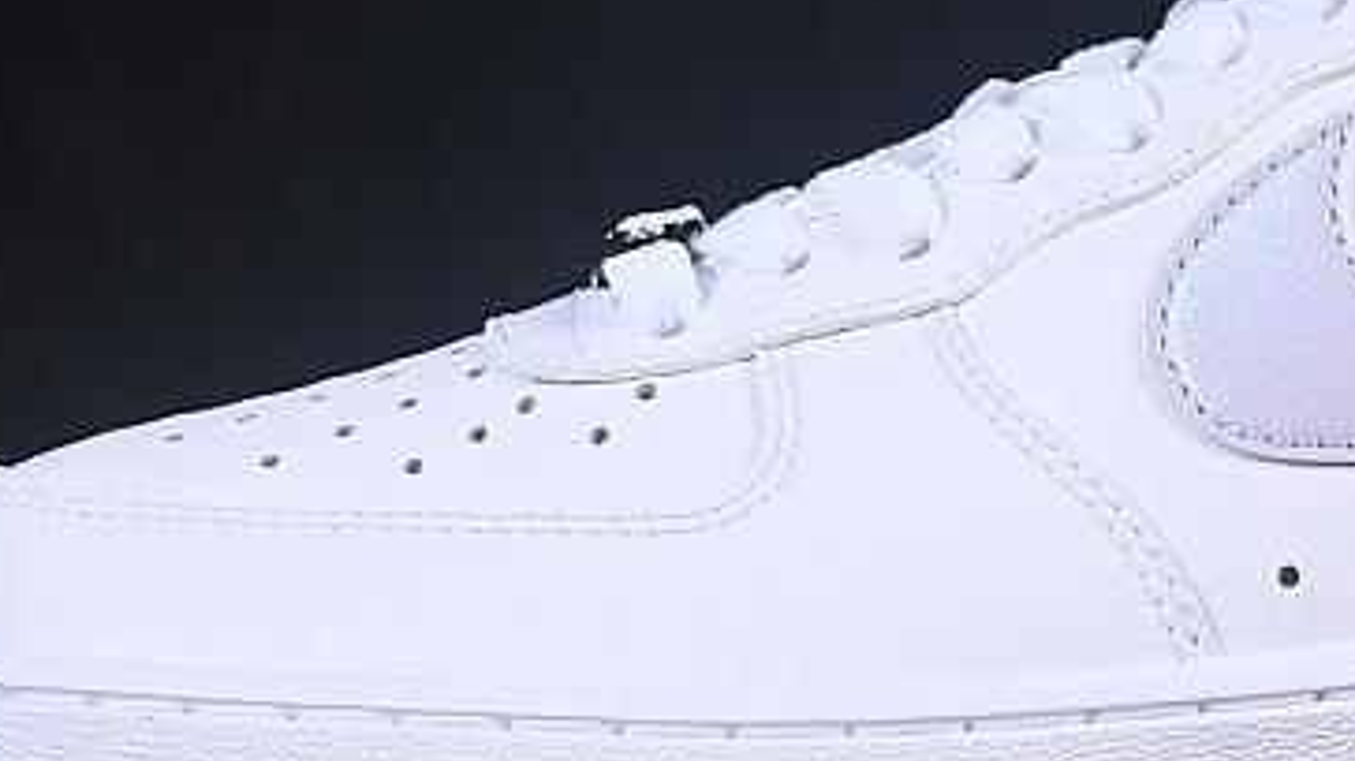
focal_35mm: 234
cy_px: 179
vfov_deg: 5.2
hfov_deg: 9.2
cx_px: 1243
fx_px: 8406
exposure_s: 1/80
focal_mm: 50
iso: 160
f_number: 8
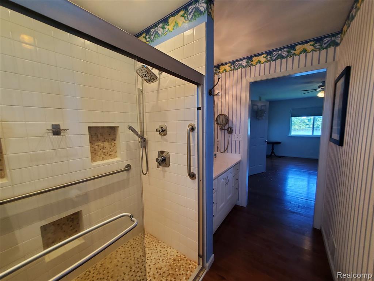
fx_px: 140
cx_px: 187
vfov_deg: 89.9
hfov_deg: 106.2
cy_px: 140
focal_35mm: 13
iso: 160
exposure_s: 1/60
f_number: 2.2
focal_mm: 1.8
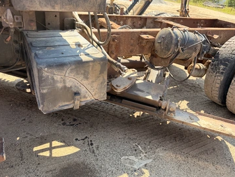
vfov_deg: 51.3
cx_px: 125
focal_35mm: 27
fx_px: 183
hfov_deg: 65.3
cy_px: 83
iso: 80
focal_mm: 6.76
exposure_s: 1/580
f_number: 1.78
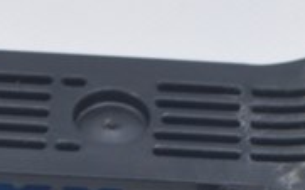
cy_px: 182
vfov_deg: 4.9
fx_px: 2226
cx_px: 222
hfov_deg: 7.8
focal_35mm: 268
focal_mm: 31
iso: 400
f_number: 5.6
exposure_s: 1/20
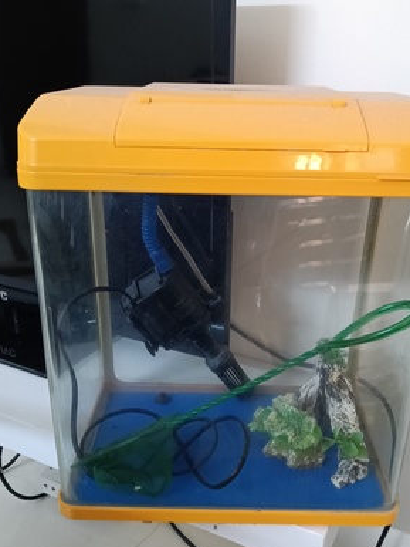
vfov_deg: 56.8
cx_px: 225
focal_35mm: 32
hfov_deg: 44.1
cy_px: 290
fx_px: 505
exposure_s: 1/20
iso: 1250
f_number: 1.8
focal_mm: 3.98
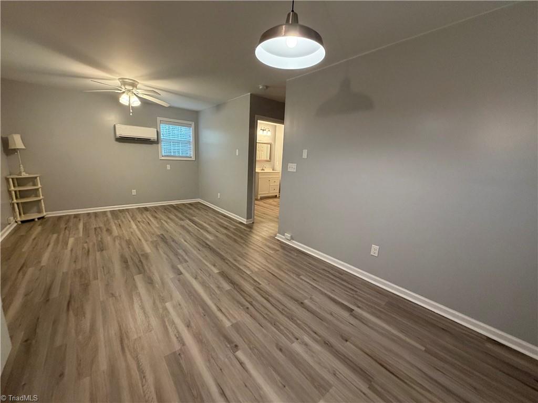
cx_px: 269
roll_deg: -2.2
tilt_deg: -12.3
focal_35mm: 14
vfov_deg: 85.7
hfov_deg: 102.1
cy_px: 202
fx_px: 218
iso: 320
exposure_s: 1/60
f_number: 2.2
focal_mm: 2.22
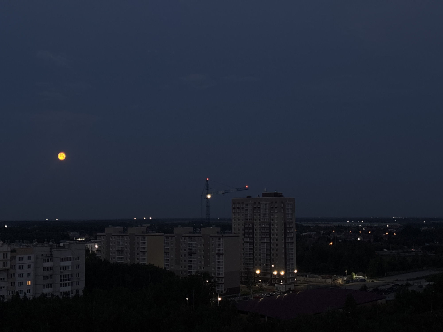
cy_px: 166
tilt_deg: +4.0
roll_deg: +0.9
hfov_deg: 36.8
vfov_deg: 28.0
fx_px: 665
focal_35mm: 52
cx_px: 222
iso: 320
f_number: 1.6
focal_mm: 5.96
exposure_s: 1/25
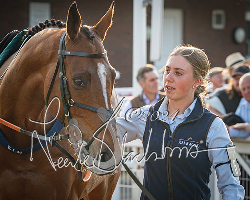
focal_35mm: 286
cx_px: 181
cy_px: 125
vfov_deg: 5.4
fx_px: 2113
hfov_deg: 6.8
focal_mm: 135
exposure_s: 1/320
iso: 200
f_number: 5
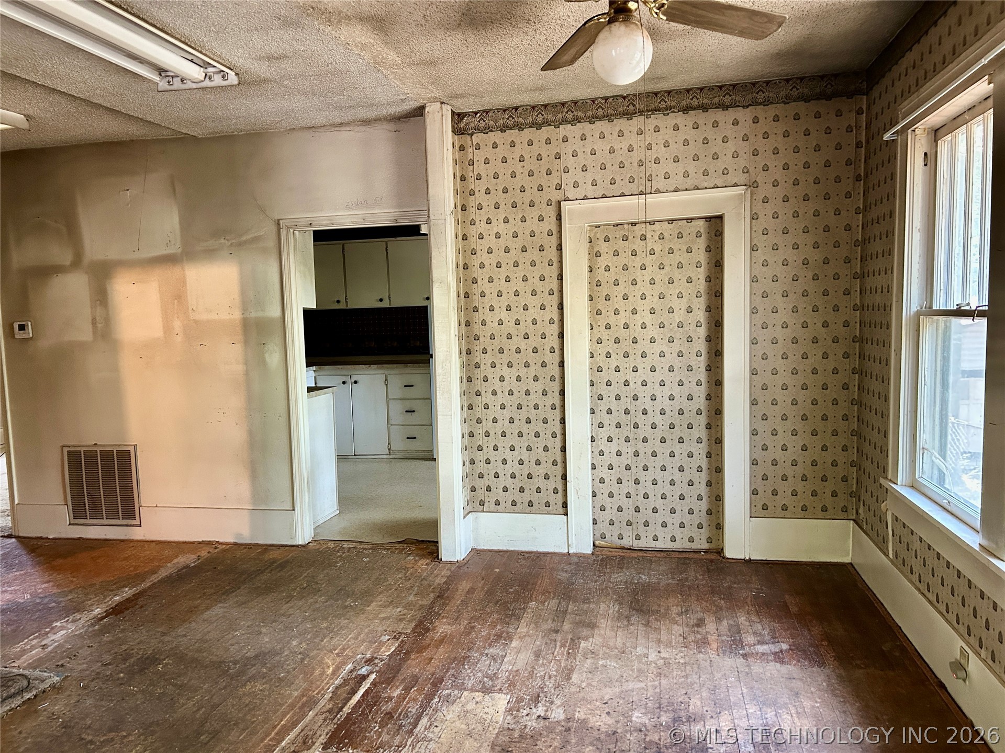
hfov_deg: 67.3
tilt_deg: -5.4
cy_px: 376
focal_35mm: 26
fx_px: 755
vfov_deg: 53.1
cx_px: 502
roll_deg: +1.7
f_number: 1.5
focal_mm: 5.7
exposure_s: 1/40
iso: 400
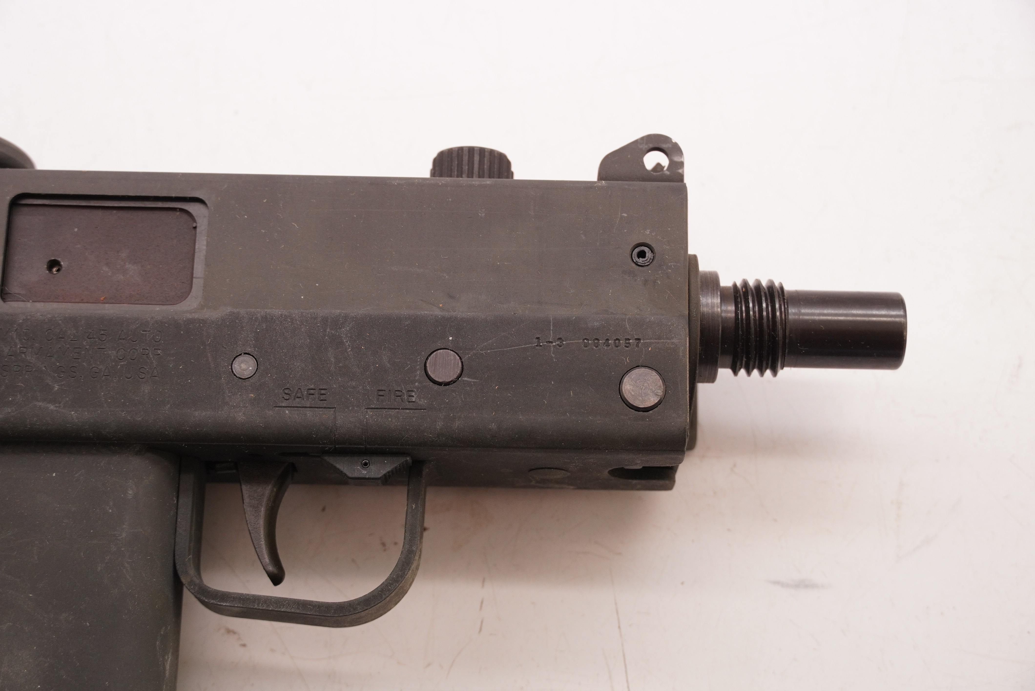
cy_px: 346
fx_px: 1855
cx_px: 518
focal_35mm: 64
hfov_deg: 31.2
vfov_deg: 21.1
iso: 800
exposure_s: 1/250
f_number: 5.6
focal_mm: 43
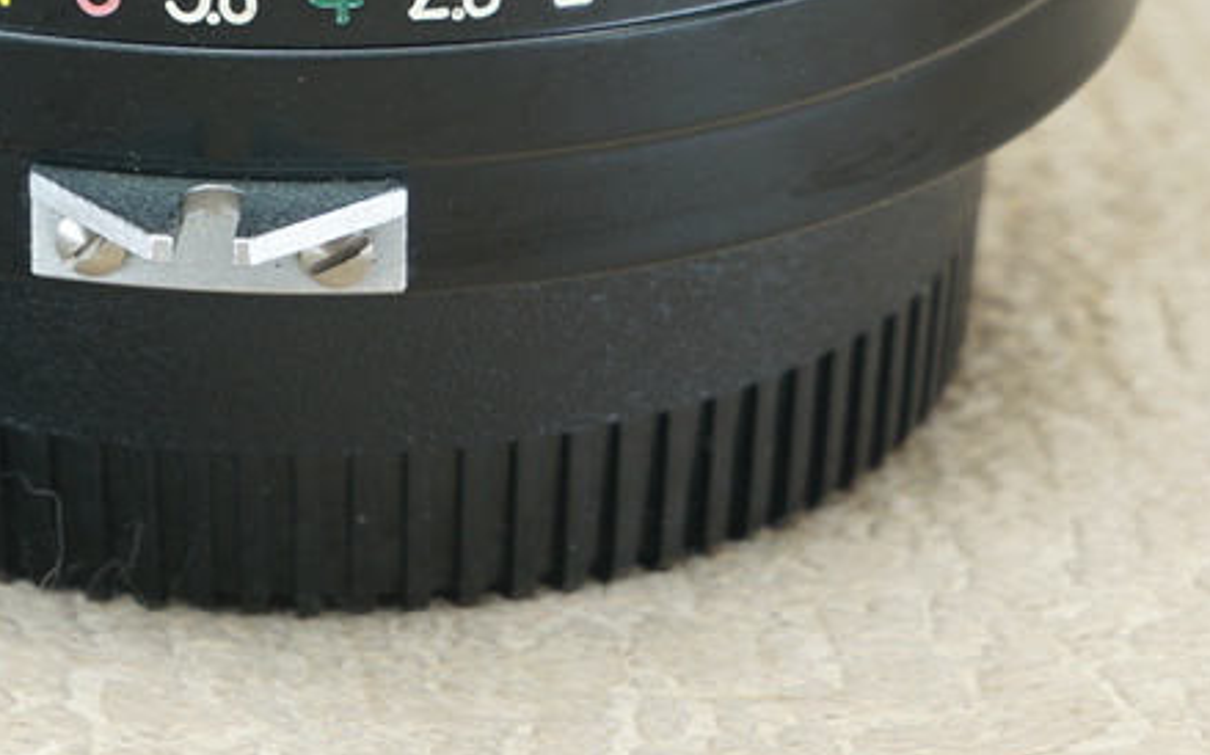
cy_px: -524
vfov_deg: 5.0
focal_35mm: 259
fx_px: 8538
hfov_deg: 8.1
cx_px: 209
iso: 100
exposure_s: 1
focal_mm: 46
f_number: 9
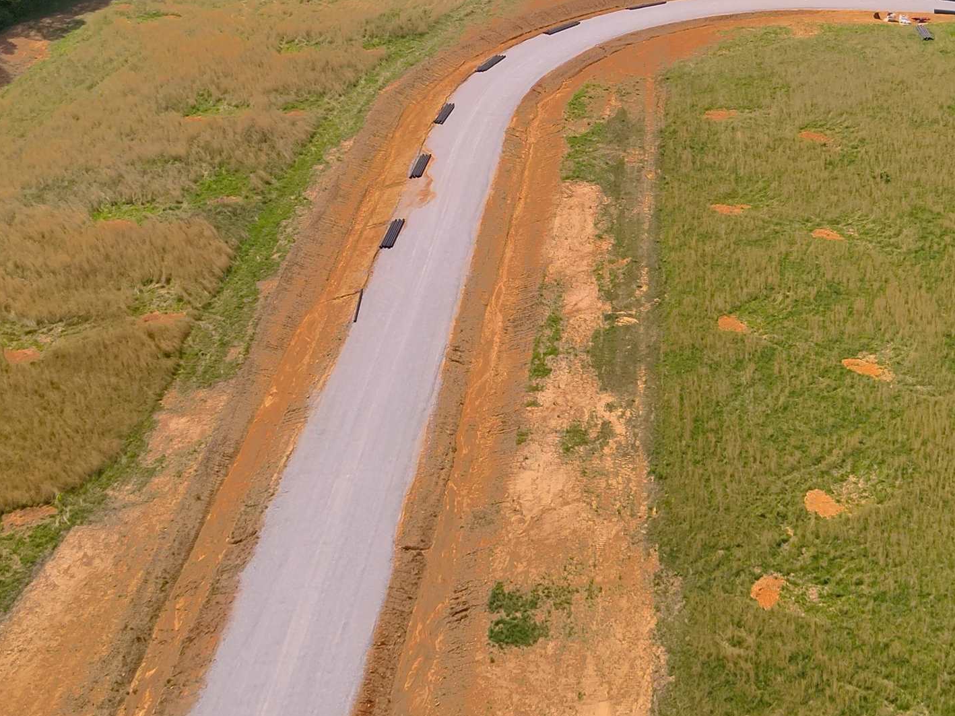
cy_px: 202
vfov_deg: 27.7
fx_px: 1434
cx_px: 632
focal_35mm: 52
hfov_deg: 36.5
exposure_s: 1/800
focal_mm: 4.4
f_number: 2.8
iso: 100
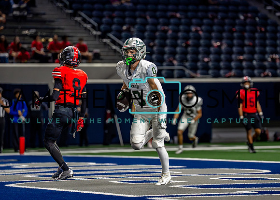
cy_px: 91
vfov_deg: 6.9
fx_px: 1646
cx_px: 150
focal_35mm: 207
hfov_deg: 9.7
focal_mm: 156
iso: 5000
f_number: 2.8
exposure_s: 1/2000
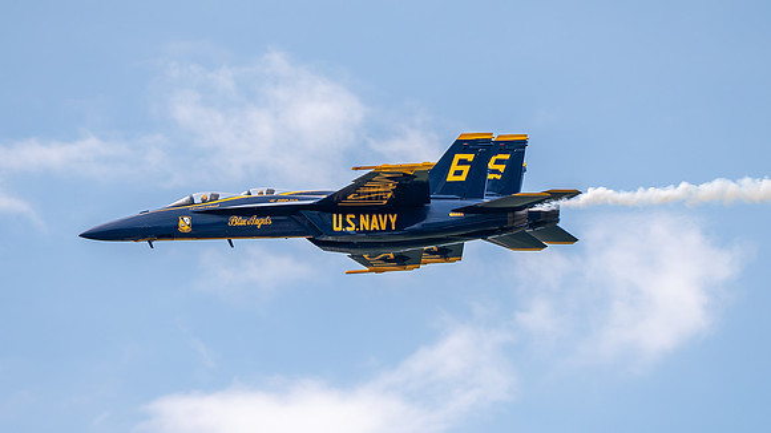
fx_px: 12163
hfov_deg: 3.6
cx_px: 434
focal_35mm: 595
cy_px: 221
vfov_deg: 2.0
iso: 250
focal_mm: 300
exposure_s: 1/2500
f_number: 6.3
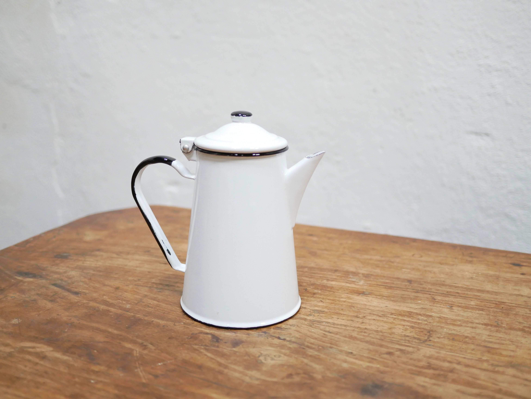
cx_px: 266
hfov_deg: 46.8
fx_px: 614
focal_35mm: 40
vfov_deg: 36.0
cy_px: 200
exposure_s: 1/60
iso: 1250
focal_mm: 20
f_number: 1.7
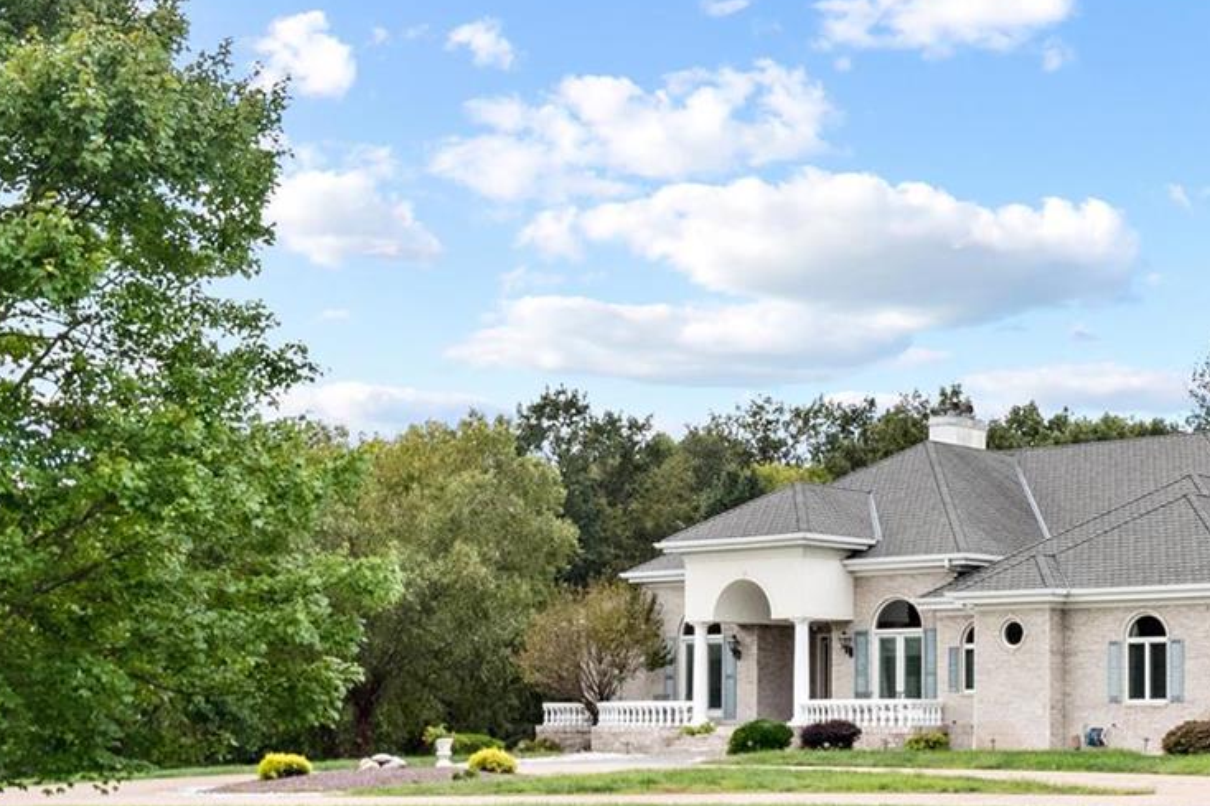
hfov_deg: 31.4
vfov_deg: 22.1
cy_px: 570
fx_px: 2050
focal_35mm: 61
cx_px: 1088
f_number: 8
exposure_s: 1/250
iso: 400
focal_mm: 14
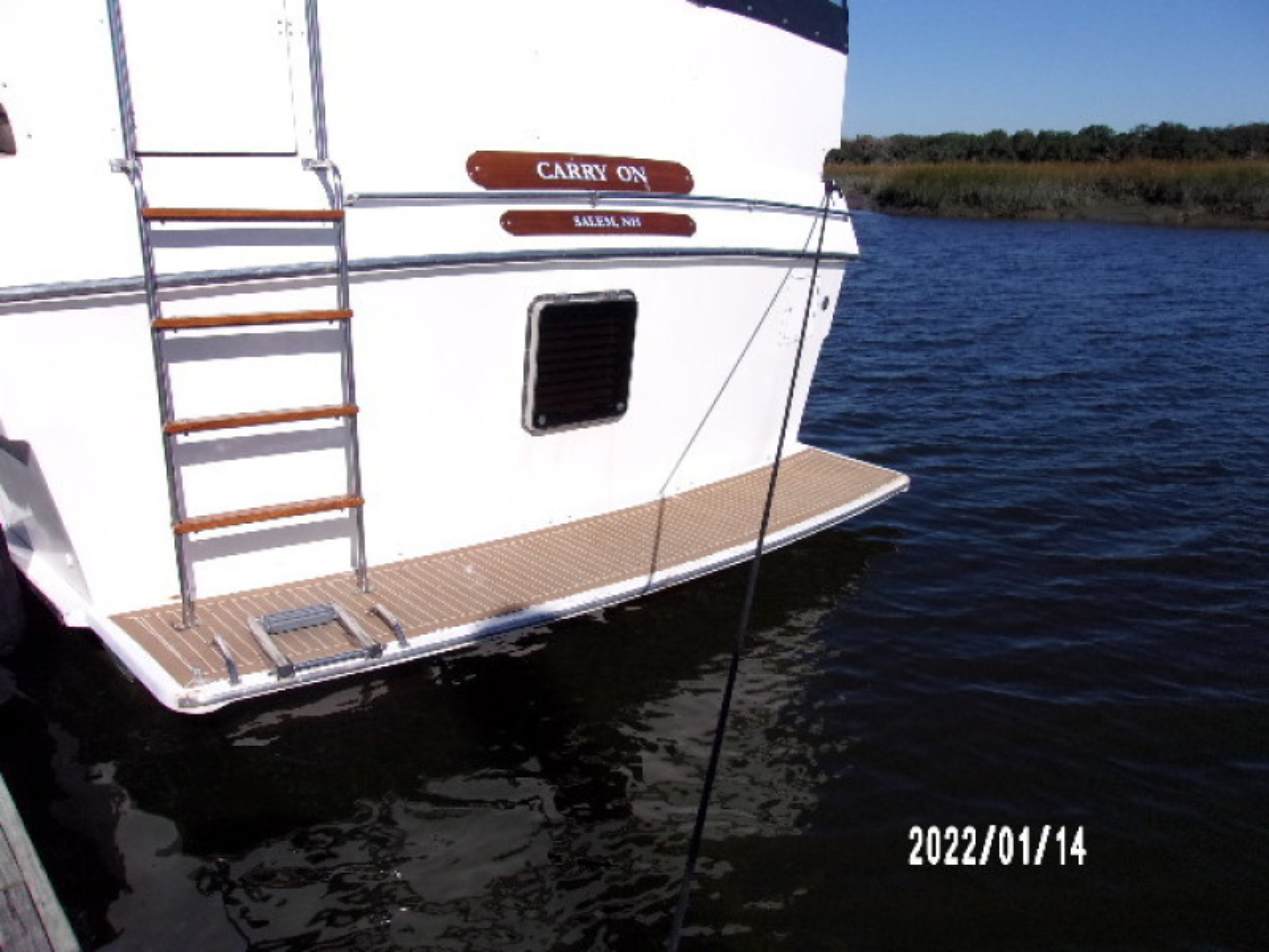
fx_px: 990
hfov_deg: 65.3
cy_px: 476
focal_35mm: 27
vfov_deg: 51.4
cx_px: 634
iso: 200
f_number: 10.4
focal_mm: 4.9
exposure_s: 1/480
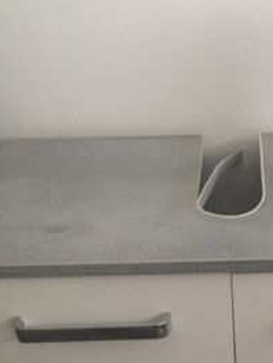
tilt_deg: -42.8
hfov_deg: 20.7
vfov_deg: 25.7
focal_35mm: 70
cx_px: 237
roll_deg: +1.8
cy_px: 397
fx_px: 735
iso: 500
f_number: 2.2
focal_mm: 4.15
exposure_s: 1/17
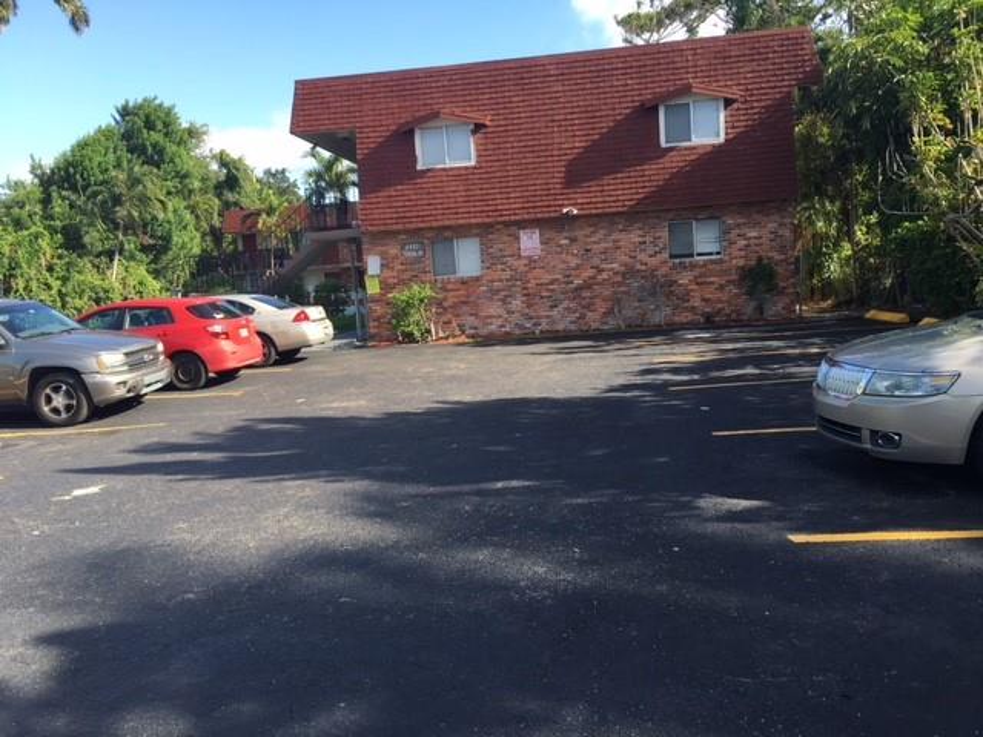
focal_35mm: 29
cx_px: 492
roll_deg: +3.3
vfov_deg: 48.2
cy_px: 368
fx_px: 824
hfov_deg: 61.7
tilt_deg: -3.8
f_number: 2.2
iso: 25
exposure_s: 1/450
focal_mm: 4.15
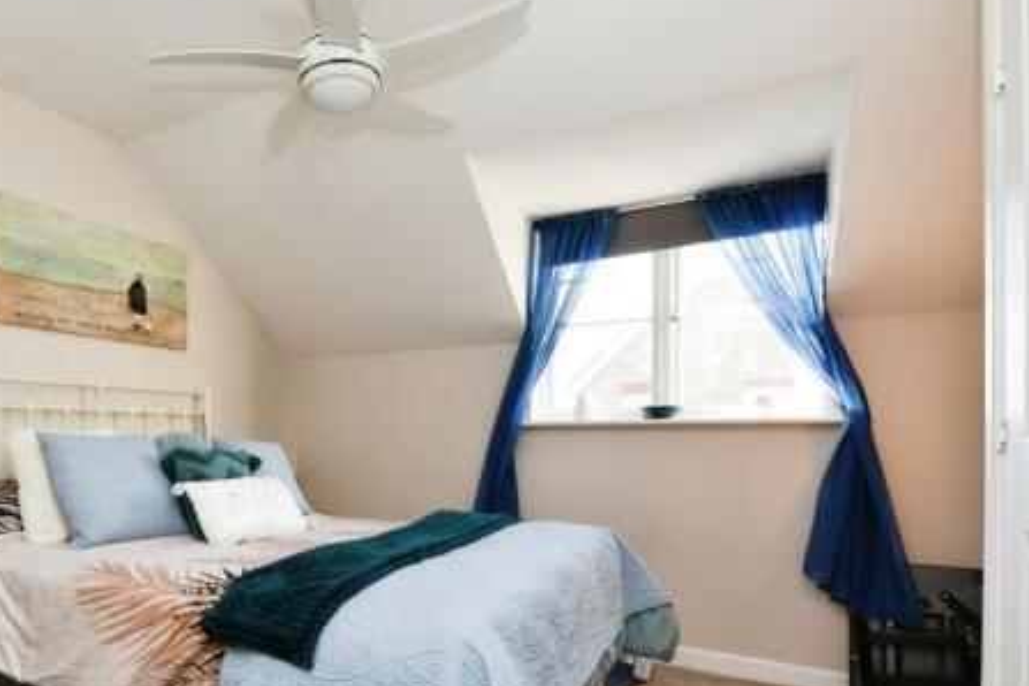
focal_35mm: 22
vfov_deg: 55.8
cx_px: 333
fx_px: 629
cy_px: 466
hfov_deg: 75.8
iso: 800
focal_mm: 15
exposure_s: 1/60
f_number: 10
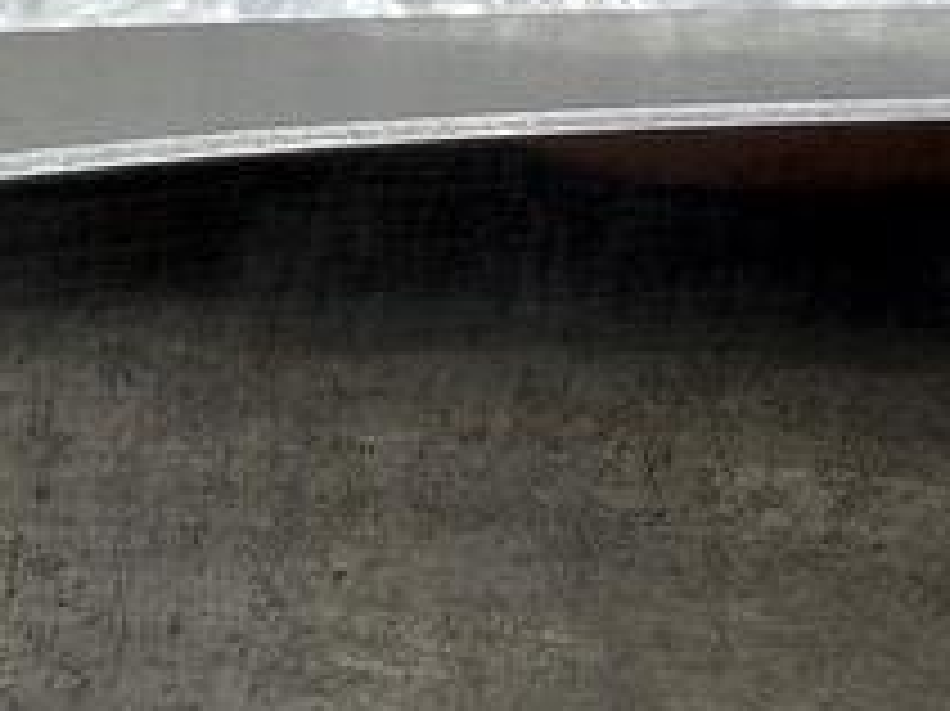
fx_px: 2167
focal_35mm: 79
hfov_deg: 23.1
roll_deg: +1.0
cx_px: -122
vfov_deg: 17.7
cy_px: 868
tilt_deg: -25.2
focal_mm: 2.22
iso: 50
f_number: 2.2
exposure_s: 1/100
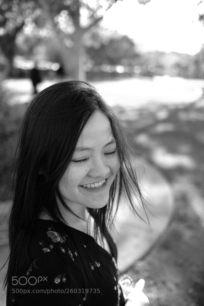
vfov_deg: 54.4
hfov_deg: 37.9
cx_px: 102
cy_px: 153
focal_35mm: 35
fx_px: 297
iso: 100
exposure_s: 1/250
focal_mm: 23
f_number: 1.4
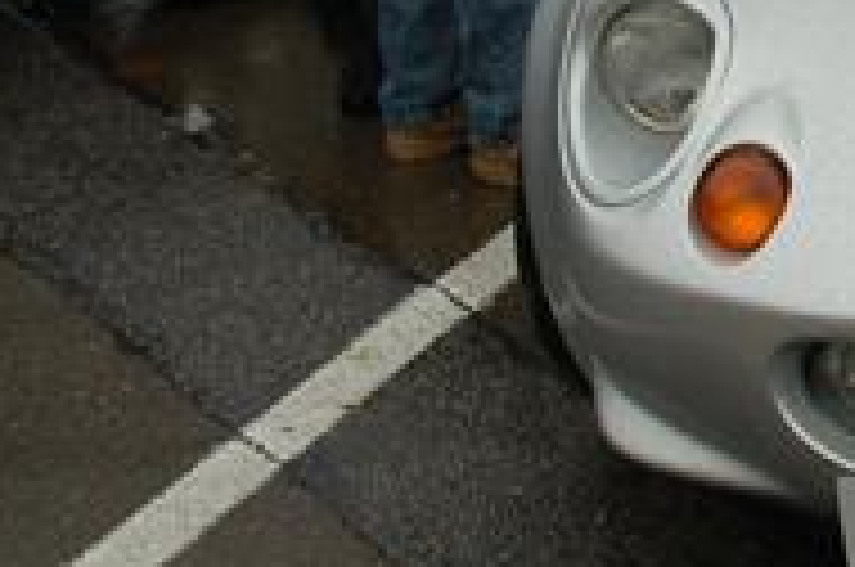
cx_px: 1208
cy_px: -184
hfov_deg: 12.8
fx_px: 3649
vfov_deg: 8.7
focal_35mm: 154
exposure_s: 1/125
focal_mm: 27
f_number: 5.6
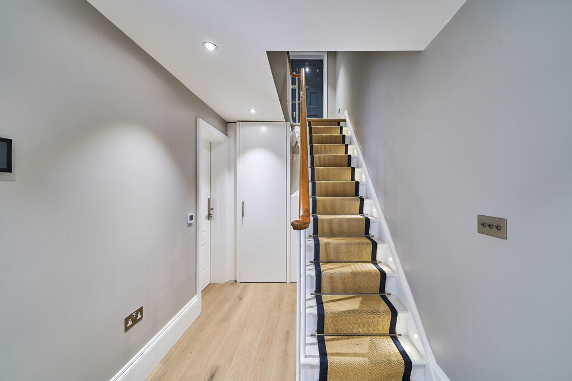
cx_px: 286
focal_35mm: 12
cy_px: 190
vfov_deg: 90.0
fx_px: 191
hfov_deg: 112.6
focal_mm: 12
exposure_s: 1.6
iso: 100
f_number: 8
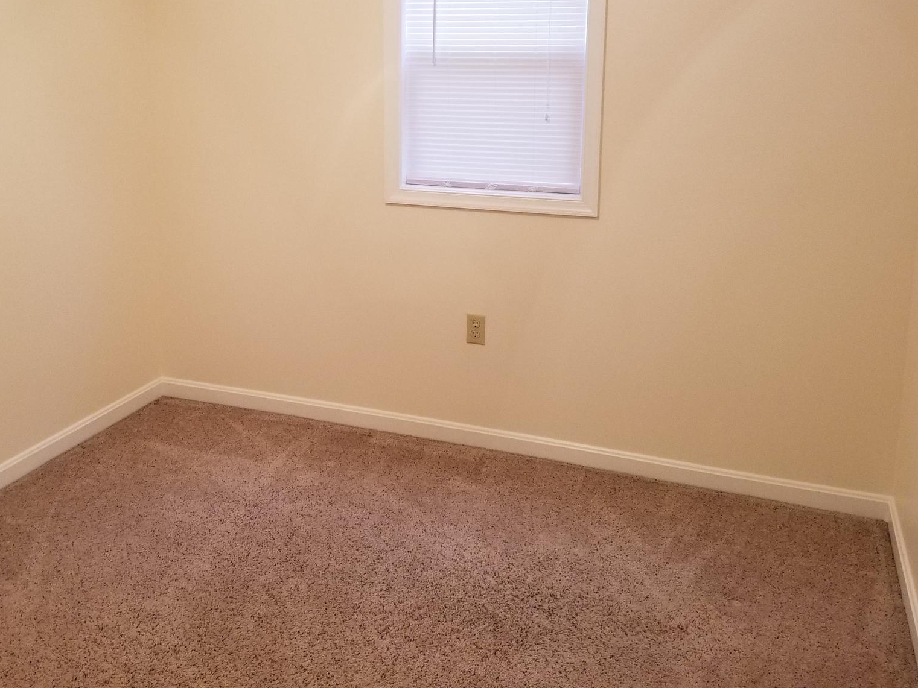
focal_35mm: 35
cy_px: 226
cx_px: 412
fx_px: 928
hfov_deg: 52.5
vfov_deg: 40.2
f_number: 1.7
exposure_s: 1/60
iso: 200
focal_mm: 4.25
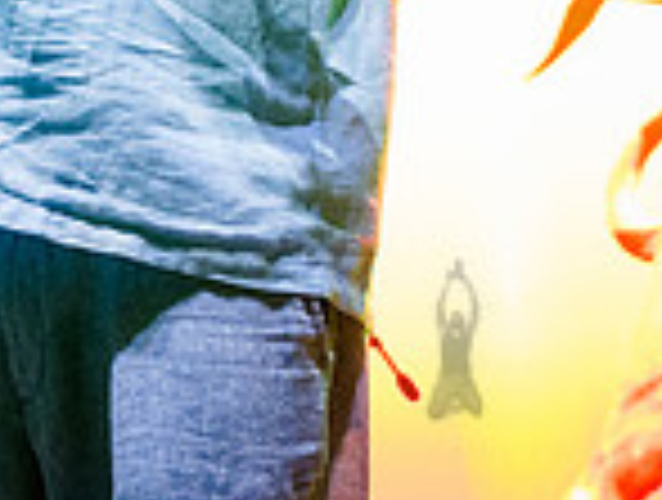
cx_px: -341
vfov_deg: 8.1
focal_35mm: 180
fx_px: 3451
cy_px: -274
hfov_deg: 10.6
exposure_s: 1/250
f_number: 3.5
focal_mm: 44
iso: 3200
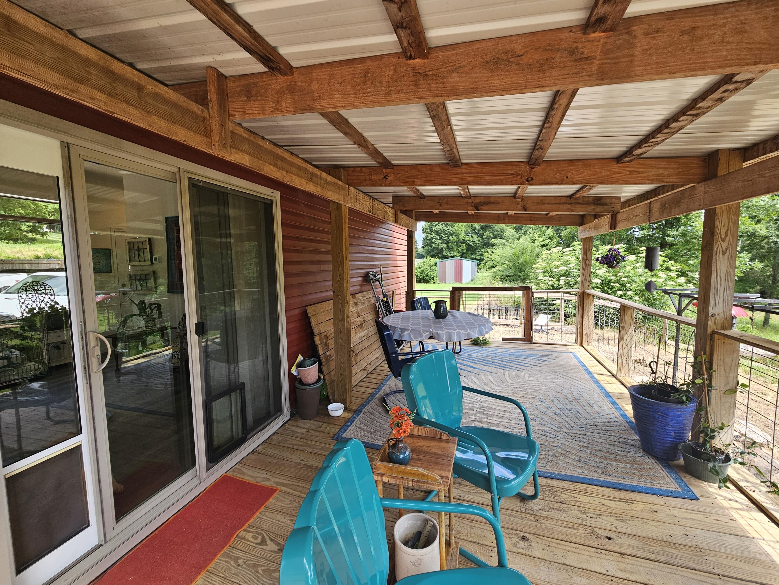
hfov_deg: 106.2
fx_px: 293
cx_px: 390
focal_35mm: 13
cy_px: 292
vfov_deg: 89.9
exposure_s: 1/210
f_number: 2.2
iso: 50
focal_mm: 2.2
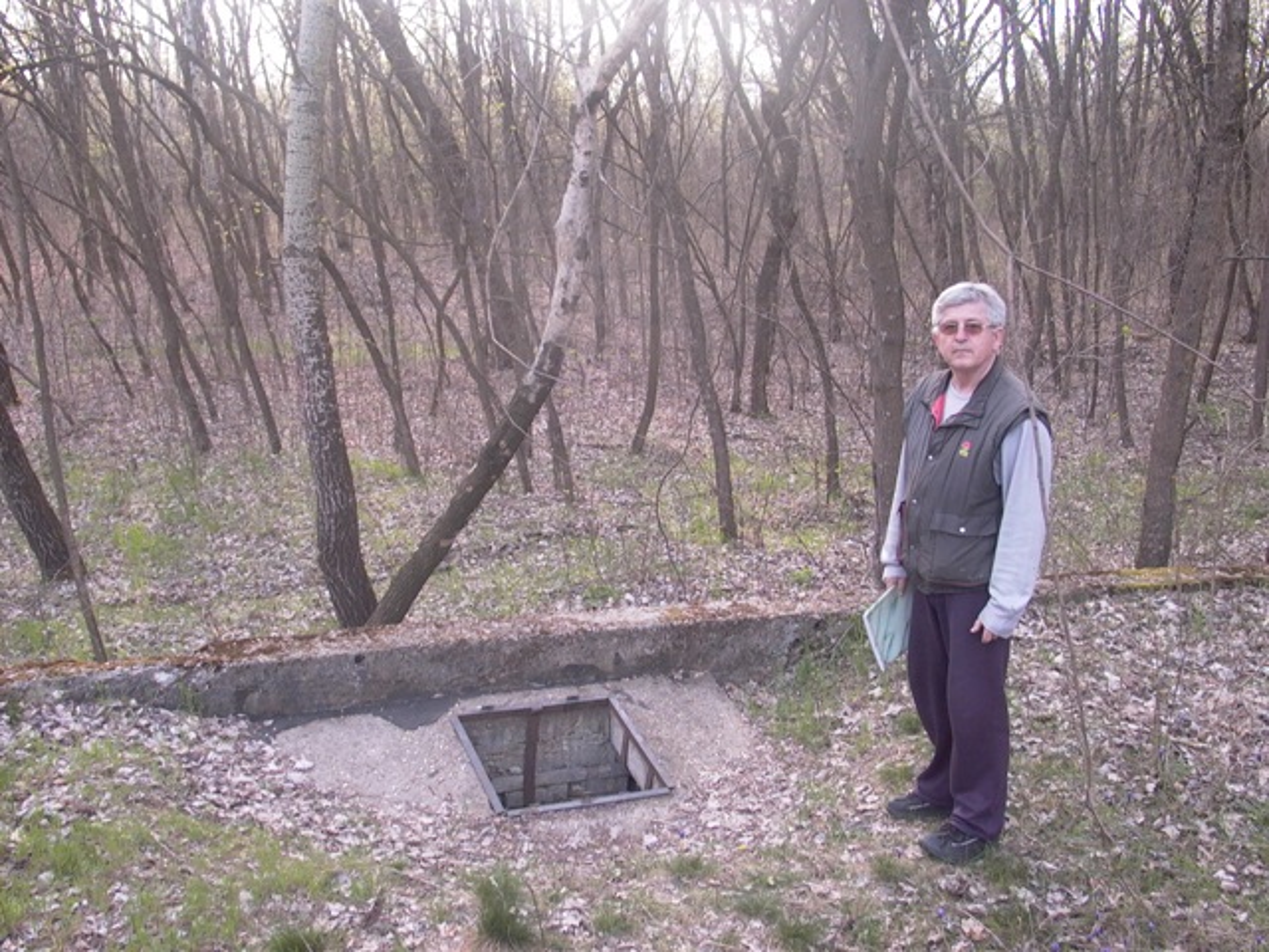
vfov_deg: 37.7
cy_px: 476
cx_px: 634
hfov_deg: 49.0
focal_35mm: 38
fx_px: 1393
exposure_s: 1/163
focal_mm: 8.19
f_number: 2.13
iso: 100
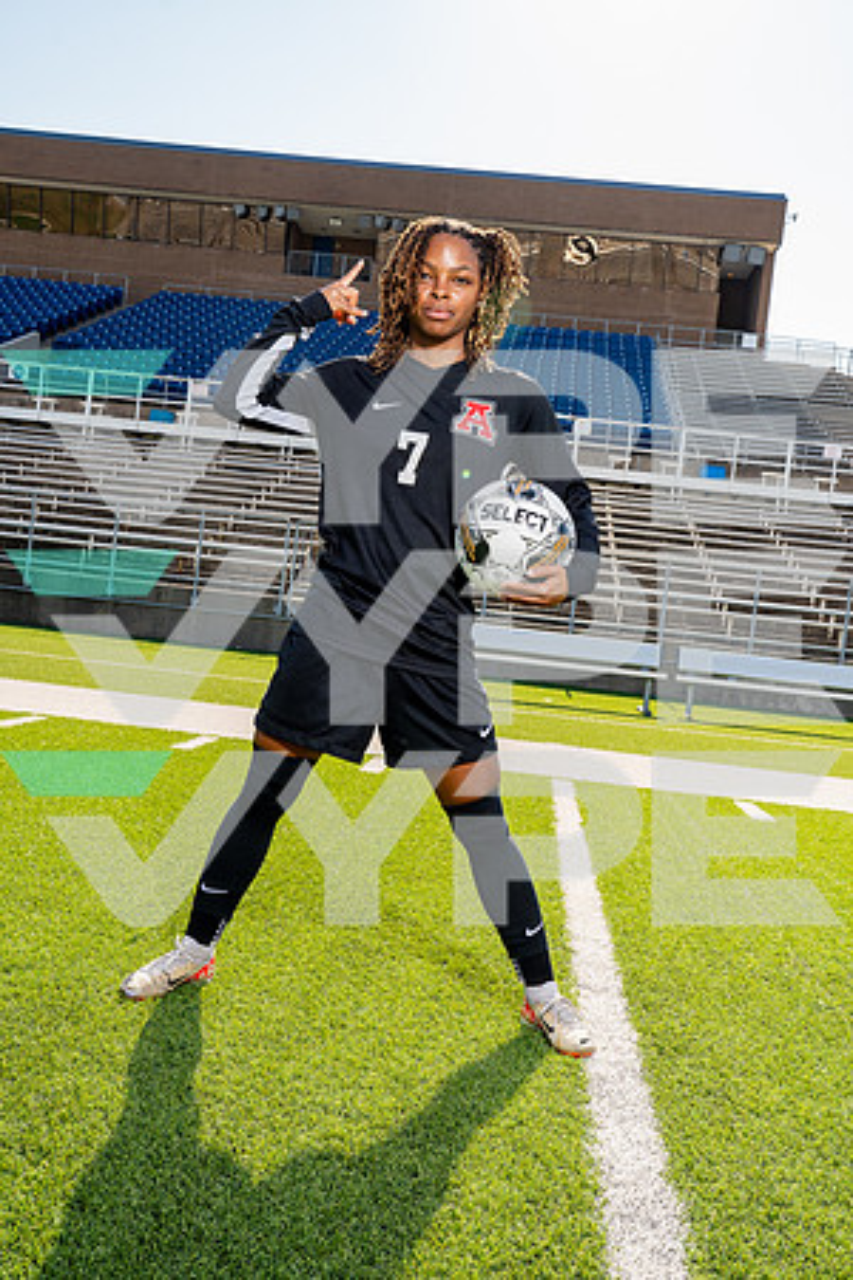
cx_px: 426
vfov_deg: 53.1
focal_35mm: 36
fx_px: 1279
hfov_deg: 36.9
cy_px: 640
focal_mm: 36
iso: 320
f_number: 10
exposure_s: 1/250
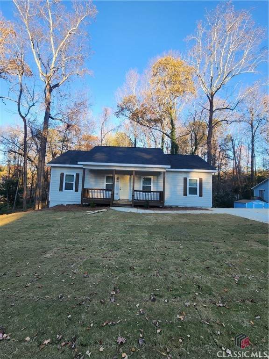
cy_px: 180
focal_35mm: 13
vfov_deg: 106.2
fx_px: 135
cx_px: 134
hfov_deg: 89.9
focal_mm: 2.2
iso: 50
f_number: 2.2
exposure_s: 1/267
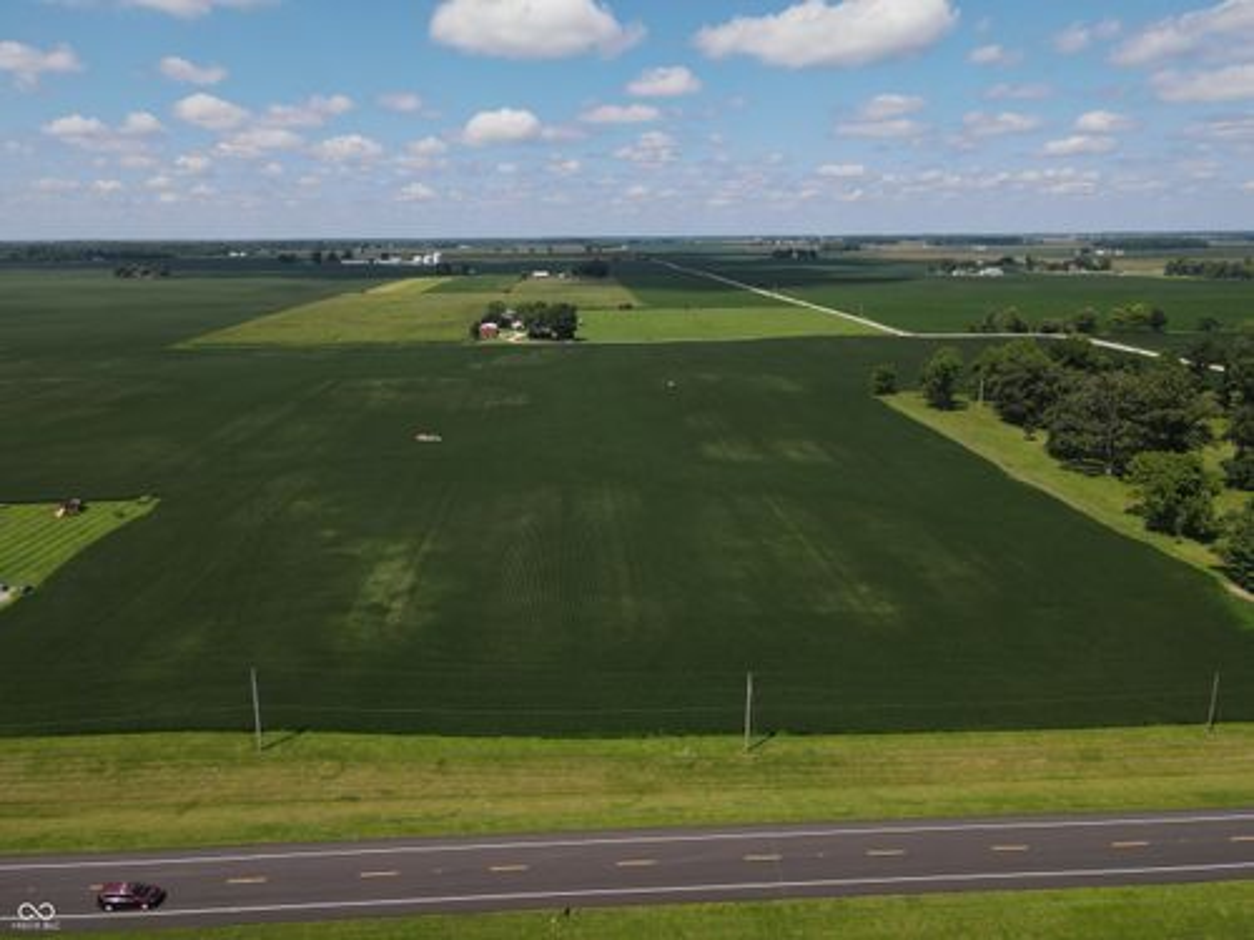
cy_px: 470
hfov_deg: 71.6
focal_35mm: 24
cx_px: 627
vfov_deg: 56.8
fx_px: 869
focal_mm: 4.5
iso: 100
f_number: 2.8
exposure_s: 1/800
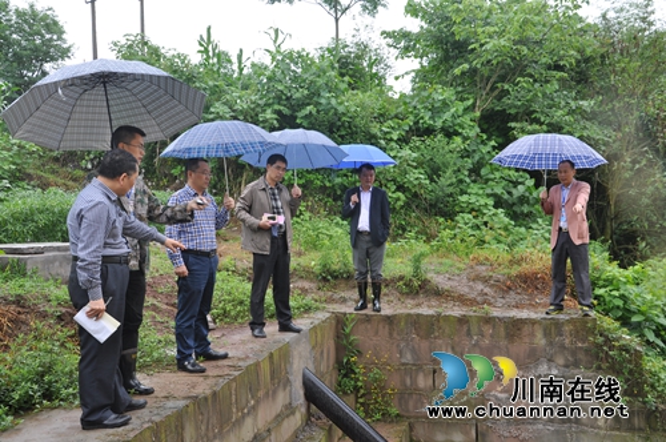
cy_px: 221
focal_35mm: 38
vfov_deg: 35.4
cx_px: 333
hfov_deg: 51.3
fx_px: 693
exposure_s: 1/50
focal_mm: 25
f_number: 7.1
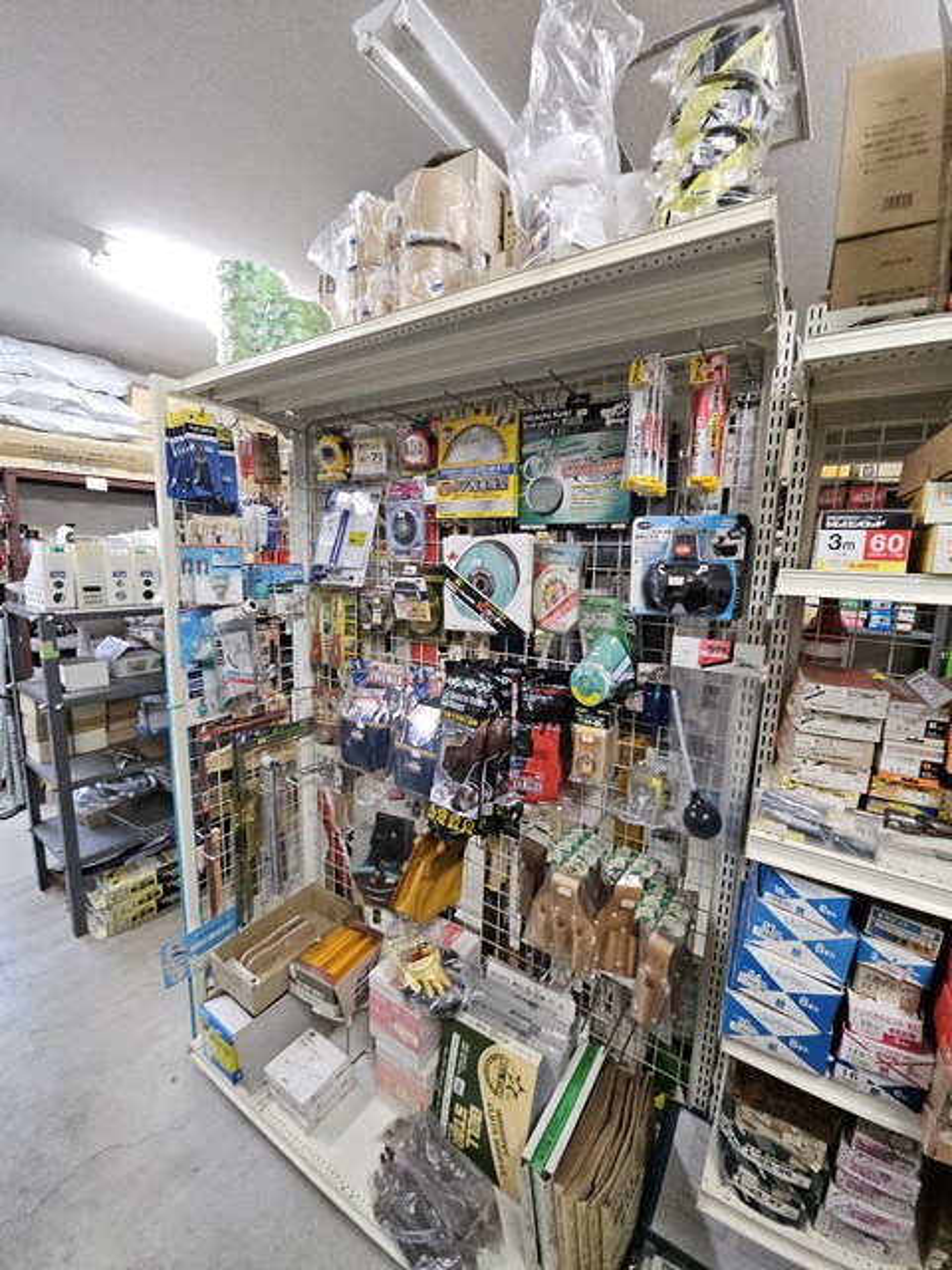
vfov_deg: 106.2
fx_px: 477
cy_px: 635
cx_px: 476
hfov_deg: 89.9
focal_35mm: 13
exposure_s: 1/50
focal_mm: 1.7
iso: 200
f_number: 2.2
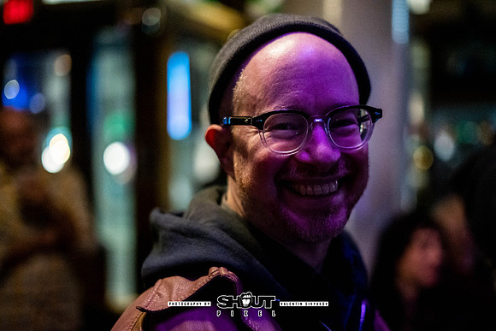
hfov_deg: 35.1
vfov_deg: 23.8
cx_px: 282
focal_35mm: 57
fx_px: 783
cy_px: 188
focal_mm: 50
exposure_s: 1/160
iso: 3200
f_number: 1.8
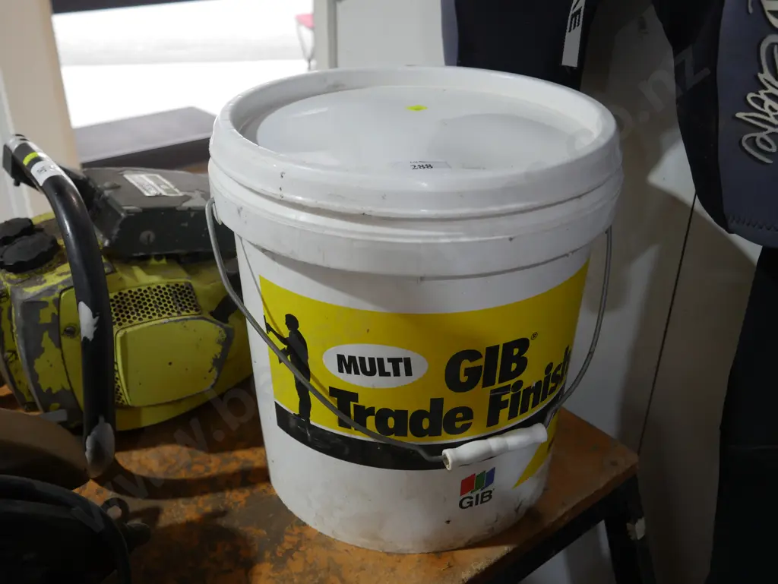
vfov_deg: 41.8
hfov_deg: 53.9
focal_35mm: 34
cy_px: 292
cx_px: 389
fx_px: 765
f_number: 4
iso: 640
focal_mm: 17
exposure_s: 1/60
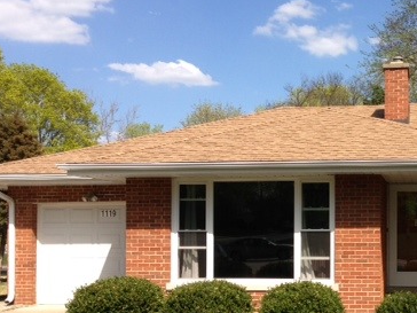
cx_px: 348
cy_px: 220
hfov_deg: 32.1
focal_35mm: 58
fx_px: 699
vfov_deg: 25.0
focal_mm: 4.13
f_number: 2.4
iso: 50
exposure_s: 1/1205
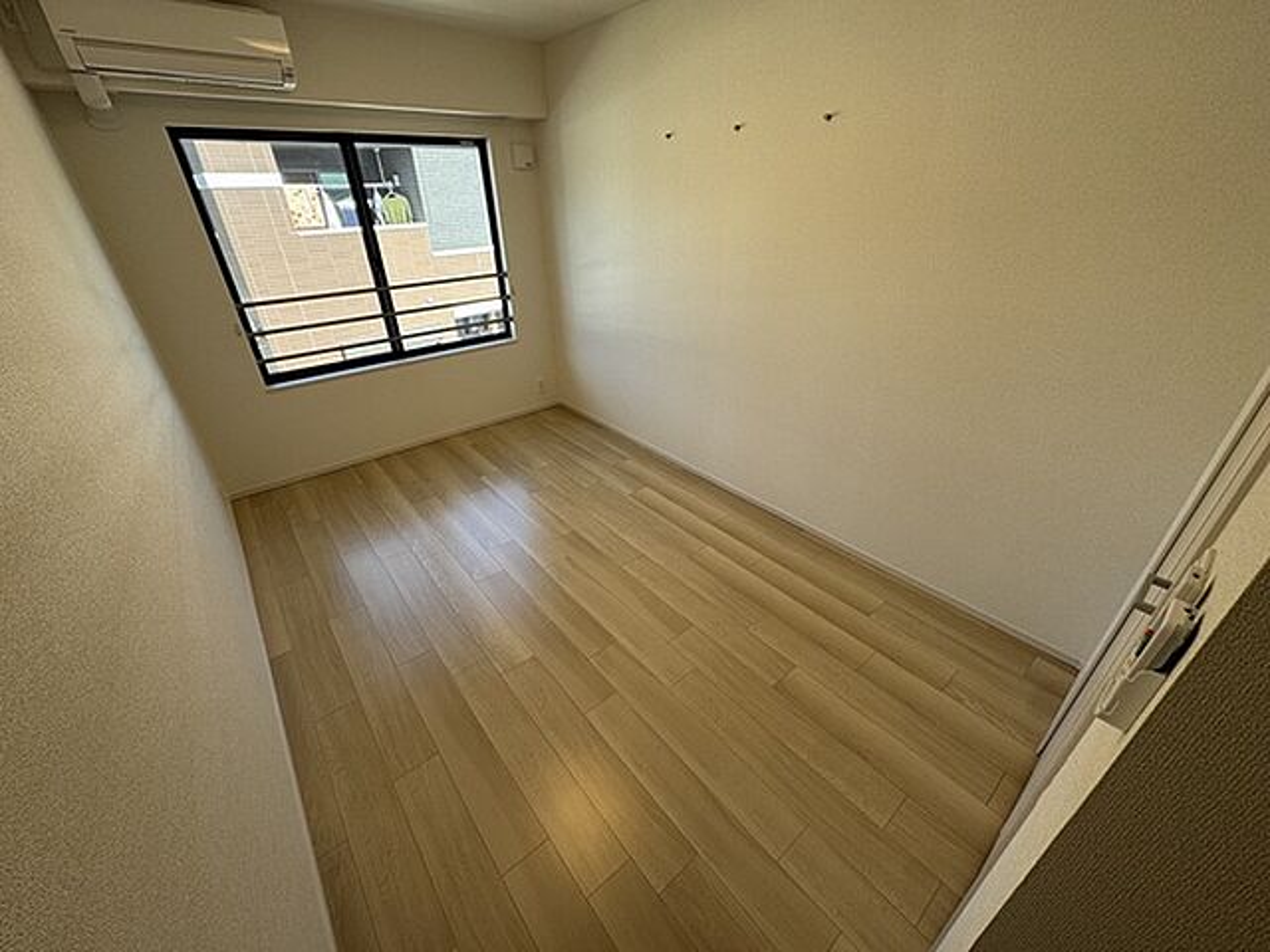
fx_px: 514
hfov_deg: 102.1
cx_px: 635
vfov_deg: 85.7
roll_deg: +1.8
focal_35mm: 14
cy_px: 476
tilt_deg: -28.8
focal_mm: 2.22
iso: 40
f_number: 2.2
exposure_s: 1/99
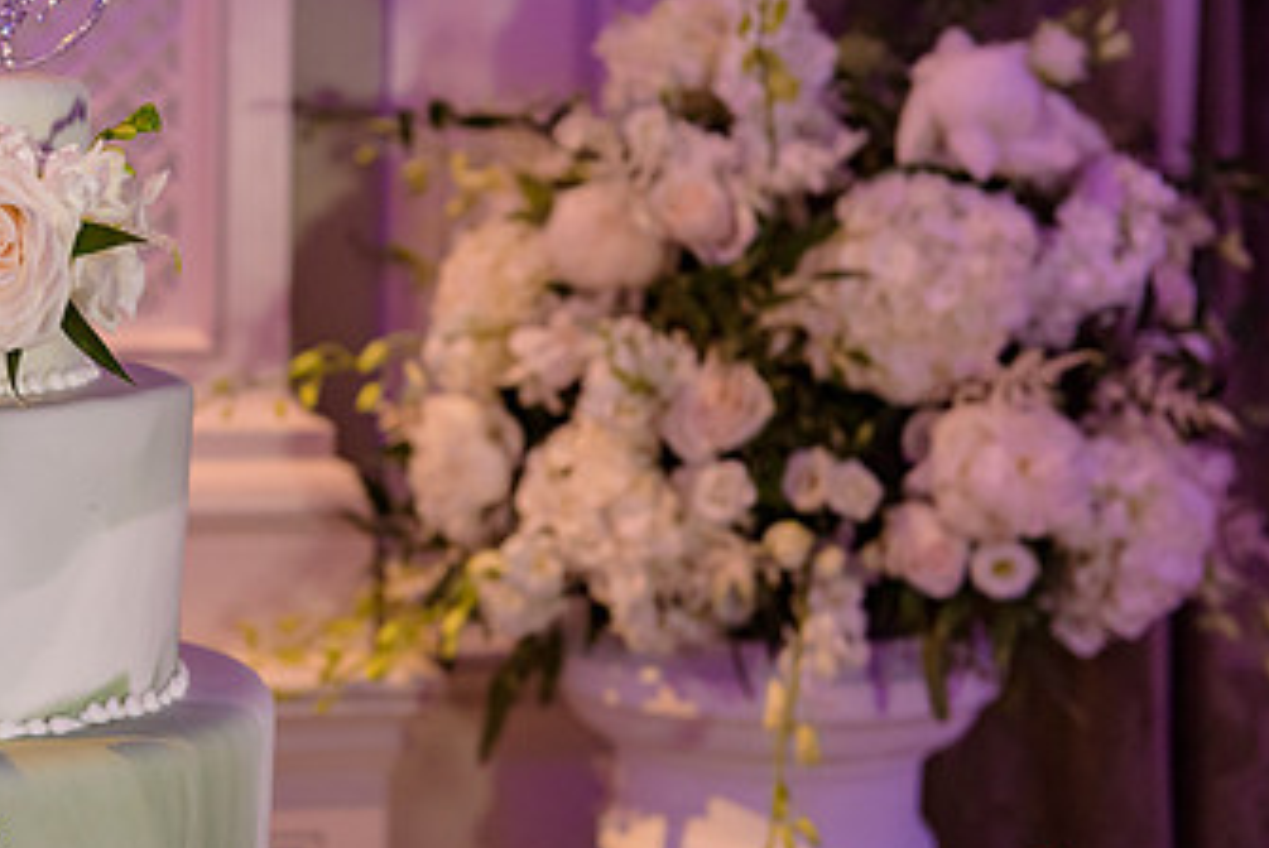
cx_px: 205
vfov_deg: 16.5
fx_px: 2928
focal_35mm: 83
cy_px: 331
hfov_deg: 24.0
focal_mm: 48
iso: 1600
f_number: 3.2
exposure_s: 1/125
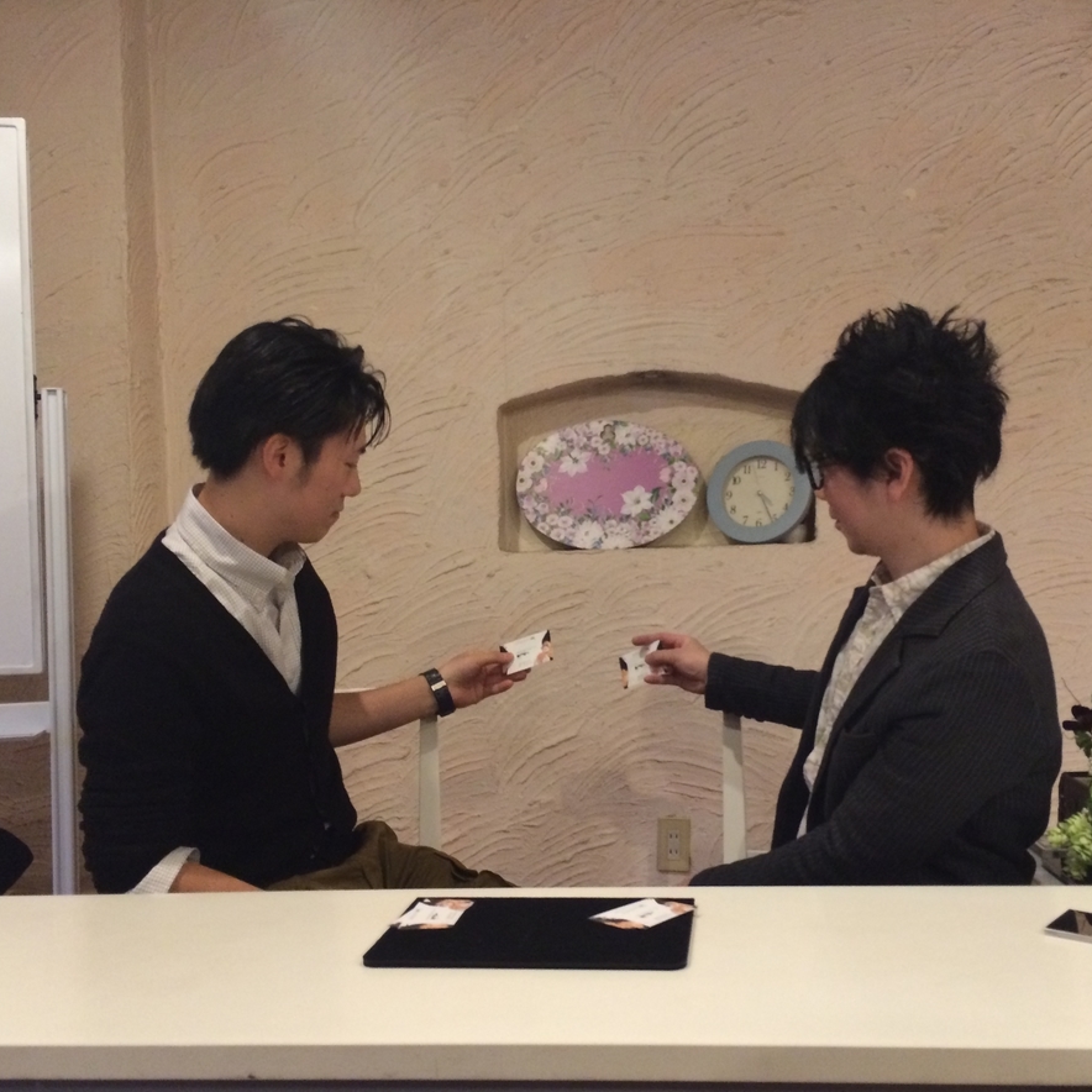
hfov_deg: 46.0
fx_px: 1285
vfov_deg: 46.0
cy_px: 546
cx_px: 577
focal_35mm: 36
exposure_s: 1/33
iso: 320
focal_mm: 4.12
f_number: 2.2
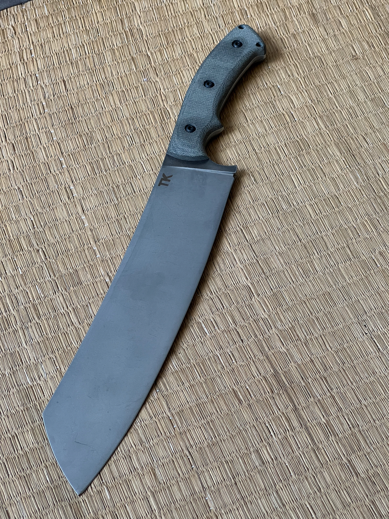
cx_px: 194
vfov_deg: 25.3
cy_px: 260
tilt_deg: -54.3
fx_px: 1154
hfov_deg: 19.1
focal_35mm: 77
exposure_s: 1/97
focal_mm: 9
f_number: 2.8
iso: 200
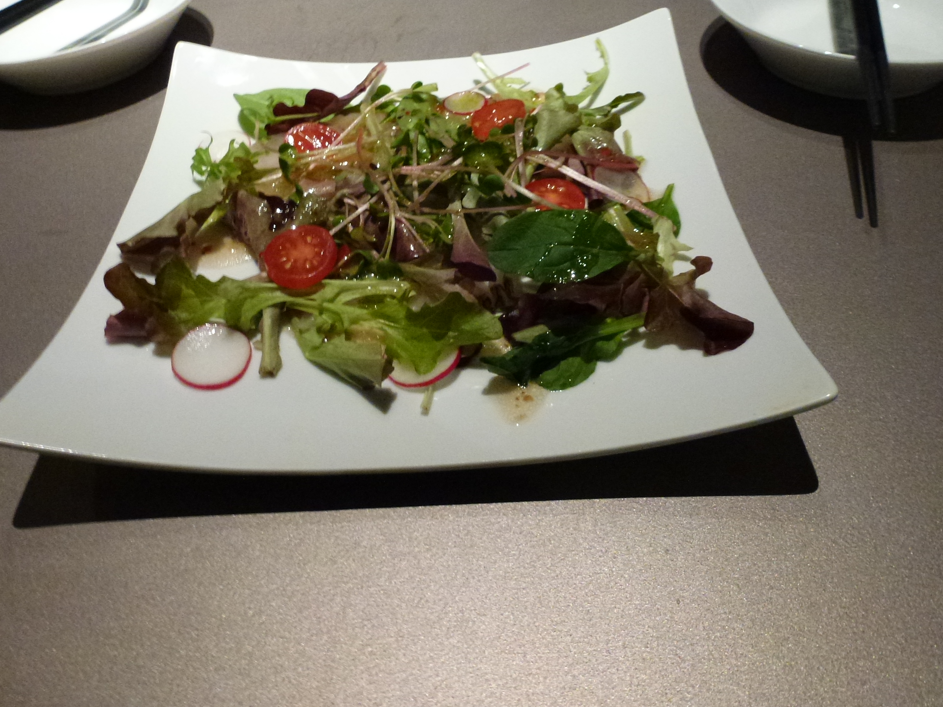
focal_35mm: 28
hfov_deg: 63.4
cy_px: 333
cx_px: 453
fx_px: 763
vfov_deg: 49.7
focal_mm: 4.3
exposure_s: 1/20
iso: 400
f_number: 3.3
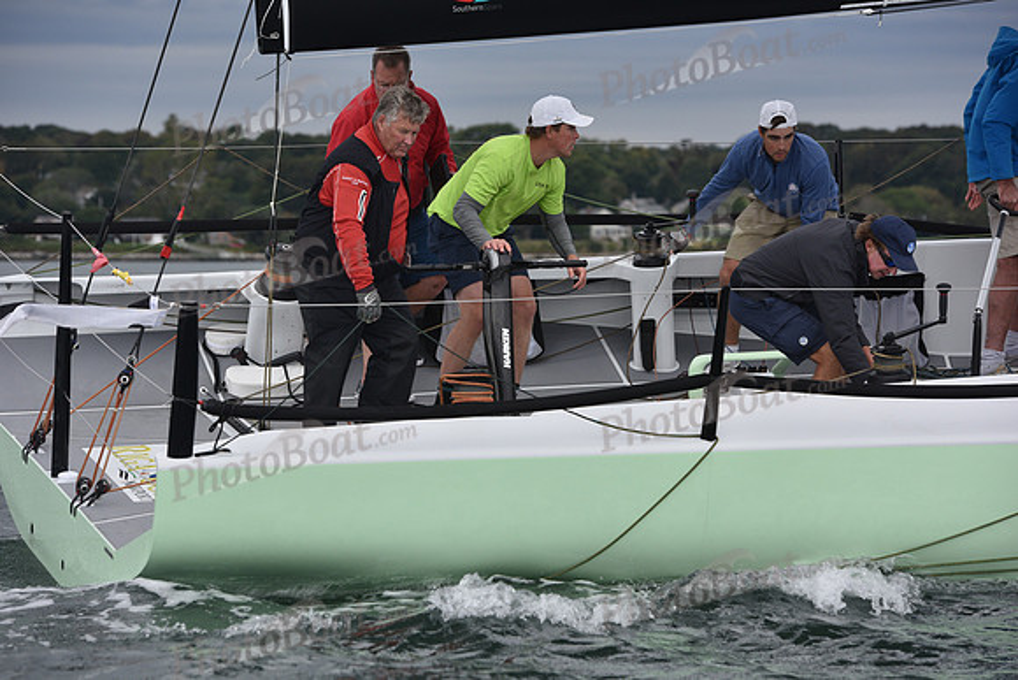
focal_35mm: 150
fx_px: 4242
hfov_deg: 13.7
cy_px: 340
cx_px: 509
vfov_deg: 9.2
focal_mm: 150
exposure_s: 1/1000
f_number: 6.3
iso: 400
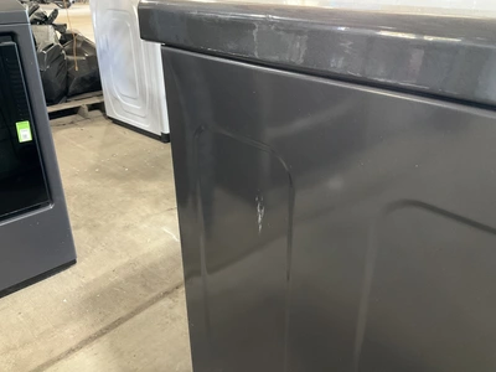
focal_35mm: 29
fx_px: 416
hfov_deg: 61.7
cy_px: 186
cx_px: 248
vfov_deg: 48.2
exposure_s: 1/40
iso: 250
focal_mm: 3
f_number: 1.8
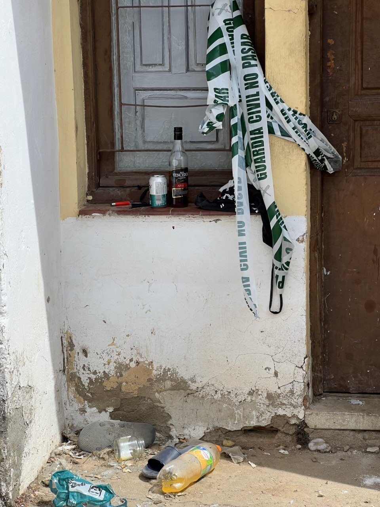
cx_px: 190
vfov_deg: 25.3
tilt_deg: -9.1
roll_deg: +1.9
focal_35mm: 77
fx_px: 1127
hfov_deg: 19.1
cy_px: 254
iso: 32
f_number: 2.8
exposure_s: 1/874
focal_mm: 9
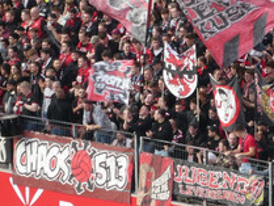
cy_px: 22
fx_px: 4847
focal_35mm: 612
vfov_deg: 2.4
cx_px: 408
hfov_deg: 3.2
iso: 100
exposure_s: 1/80
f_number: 5.6
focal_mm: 35.8
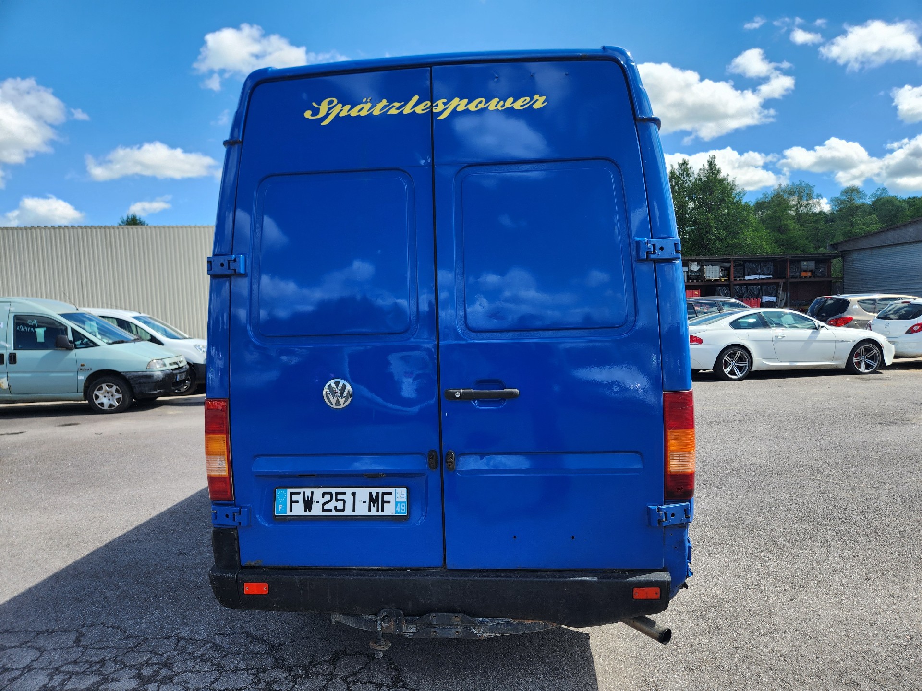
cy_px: 346
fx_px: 613
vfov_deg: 58.9
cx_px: 461
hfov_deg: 73.9
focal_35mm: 23
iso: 20
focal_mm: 5.4
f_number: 1.8
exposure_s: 1/833
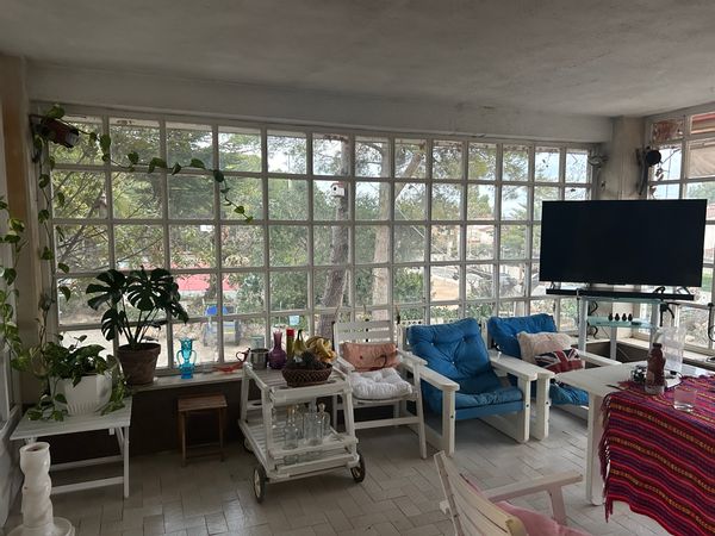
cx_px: 358
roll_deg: +0.0
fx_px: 537
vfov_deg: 53.1
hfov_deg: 67.3
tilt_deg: -6.2
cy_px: 268
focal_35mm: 26
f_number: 1.5
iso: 400
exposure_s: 1/50
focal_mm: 5.7
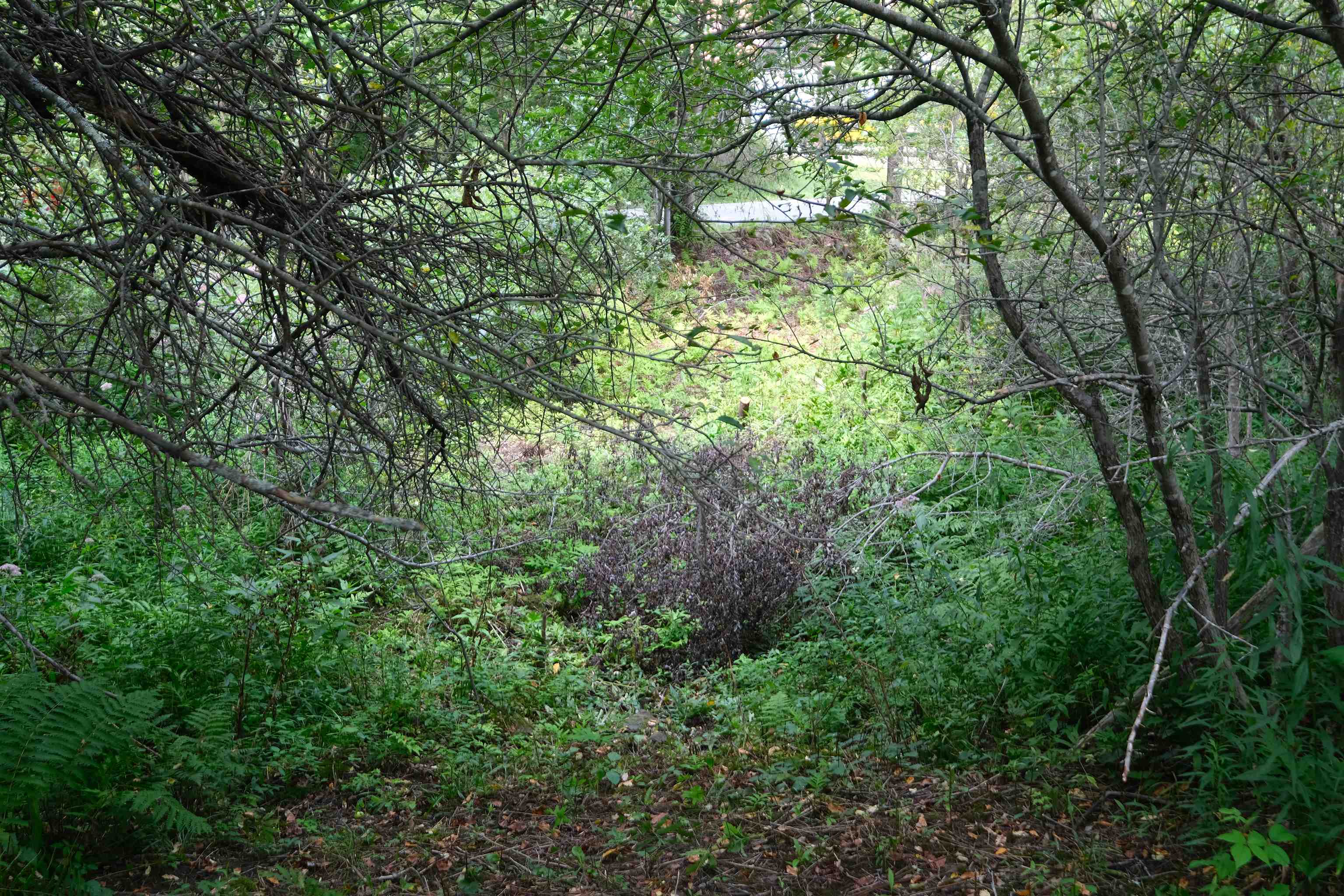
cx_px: 672
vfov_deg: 36.9
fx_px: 1344
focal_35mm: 36
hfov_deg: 53.1
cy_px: 448
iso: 160
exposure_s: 1/45
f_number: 5
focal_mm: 24
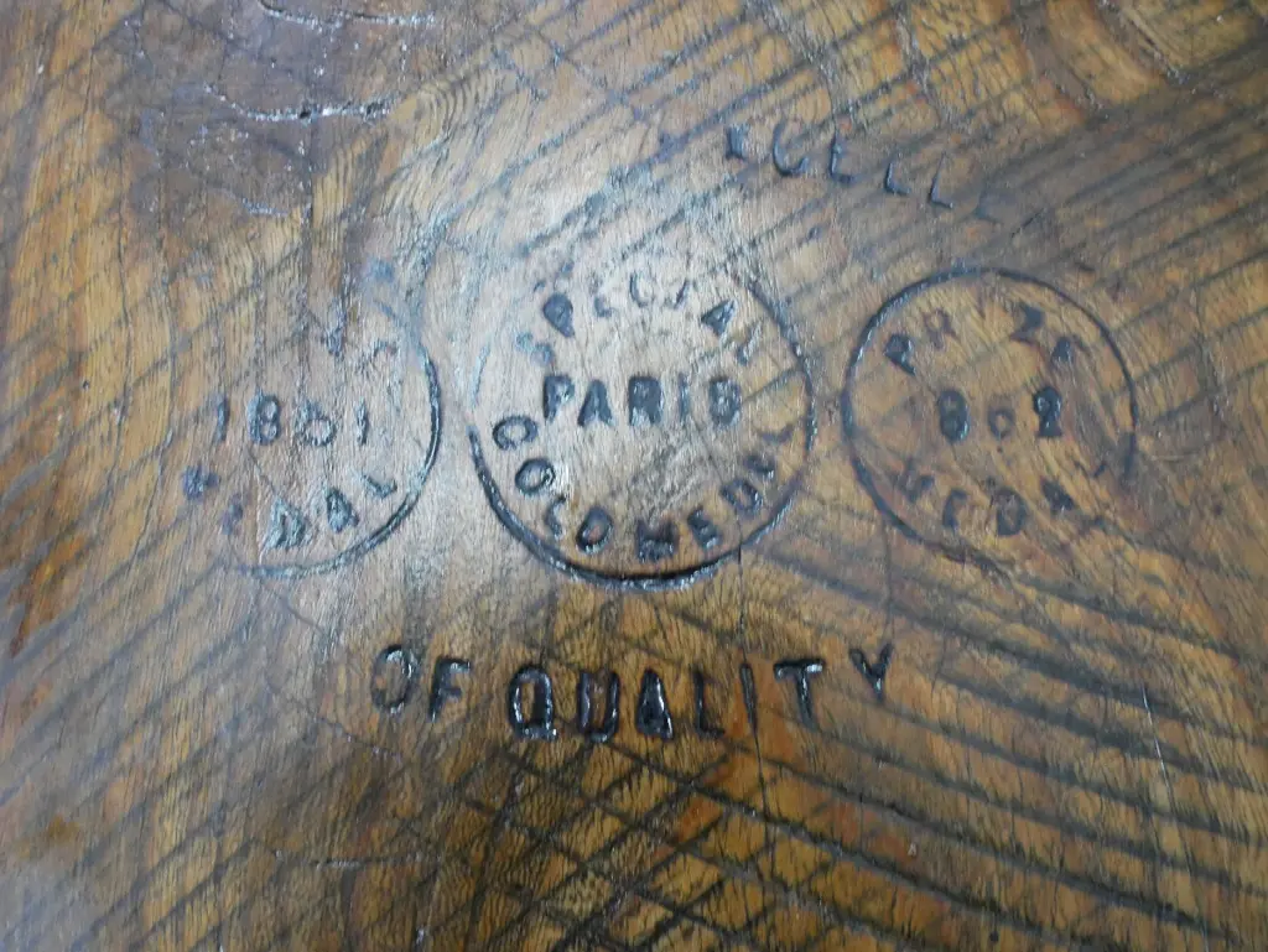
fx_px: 1026
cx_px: 634
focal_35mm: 28
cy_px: 476
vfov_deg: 49.8
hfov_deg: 63.4
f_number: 7.1
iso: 3200
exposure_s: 1/50
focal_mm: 14
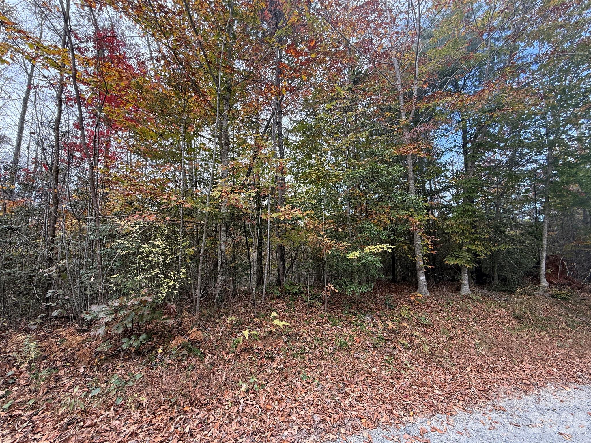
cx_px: 296
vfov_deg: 85.7
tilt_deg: +8.7
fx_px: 239
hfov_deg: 102.1
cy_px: 222
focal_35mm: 14
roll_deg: +1.3
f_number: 2.2
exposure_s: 1/165
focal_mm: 2.22
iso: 64
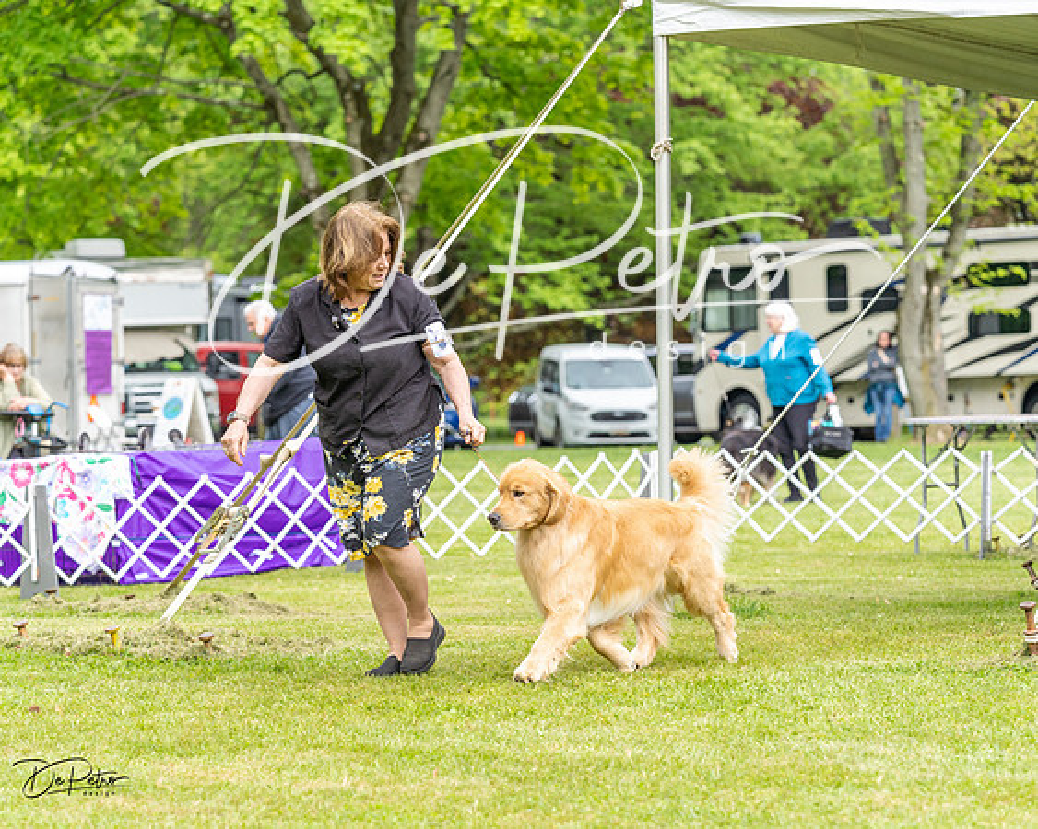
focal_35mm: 136
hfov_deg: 14.1
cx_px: 519
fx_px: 4185
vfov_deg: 11.3
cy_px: 414
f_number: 4.5
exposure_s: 1/640
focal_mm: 121
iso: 400
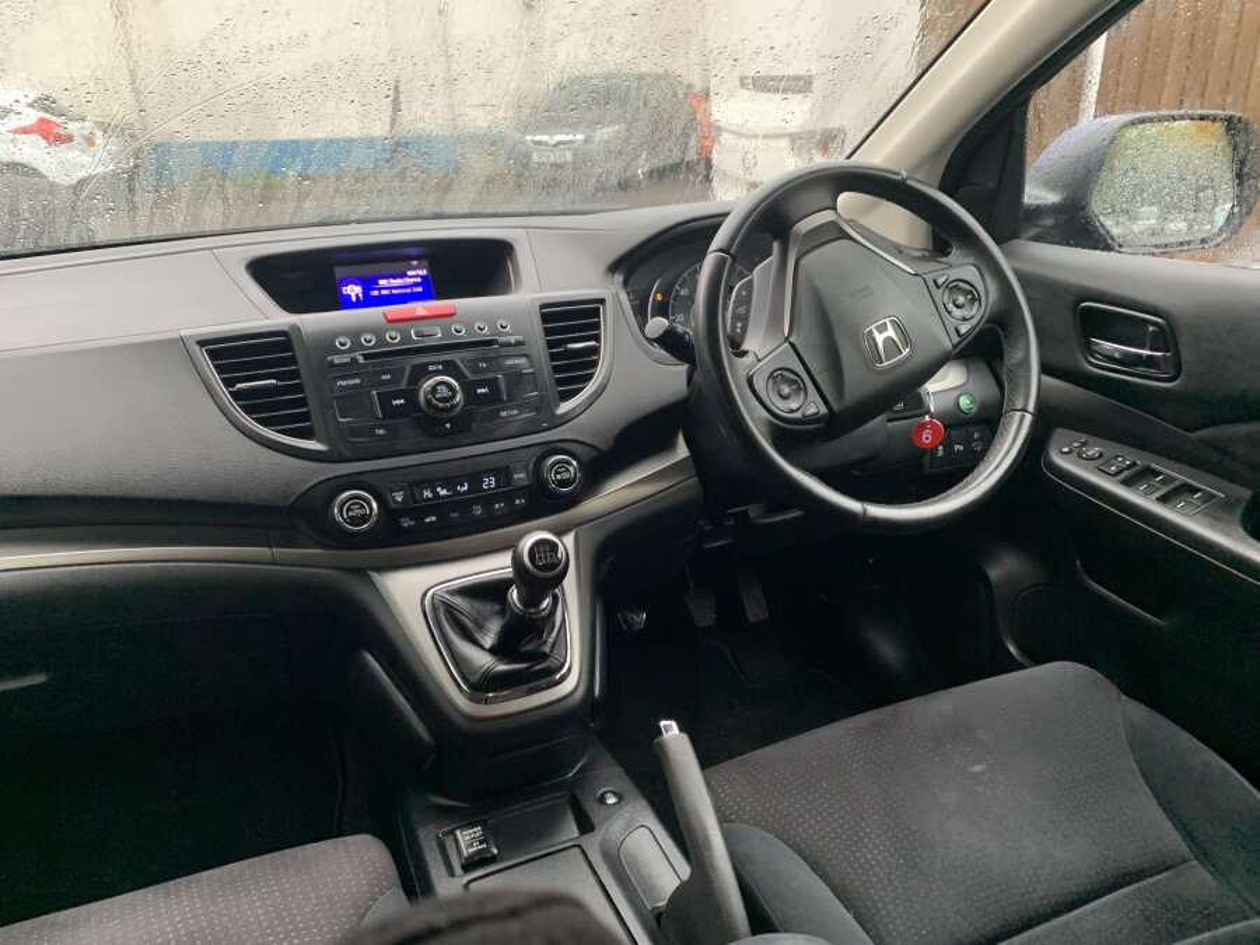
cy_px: 472
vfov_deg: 53.1
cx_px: 630
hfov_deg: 67.3
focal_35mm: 26
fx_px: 946
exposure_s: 1/60
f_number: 1.8
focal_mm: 4.25
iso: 160
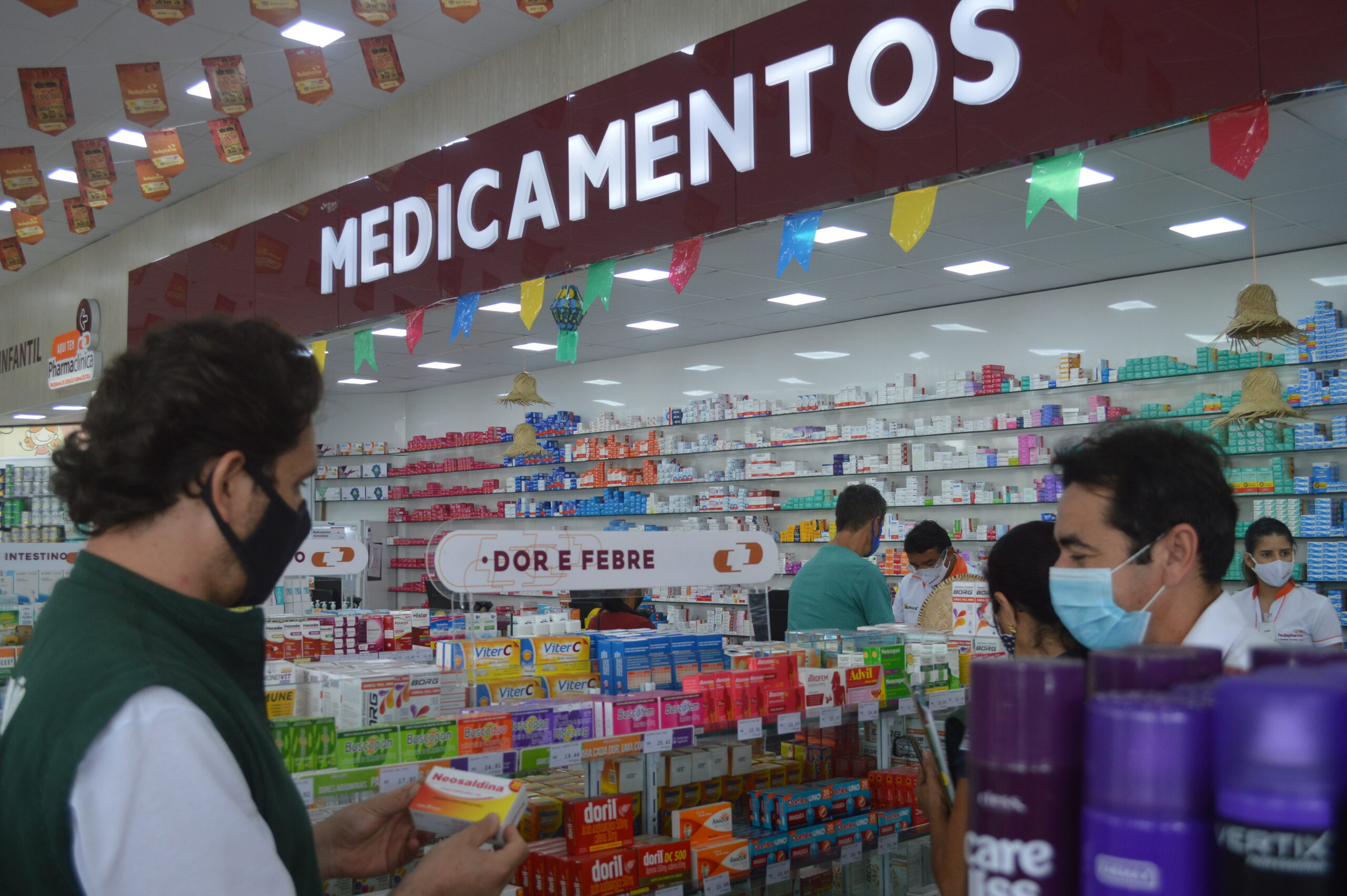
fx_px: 1346
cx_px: 674
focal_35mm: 36
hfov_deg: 53.2
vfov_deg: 36.8
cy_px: 448
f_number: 5
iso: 400
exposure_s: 1/100
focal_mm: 24
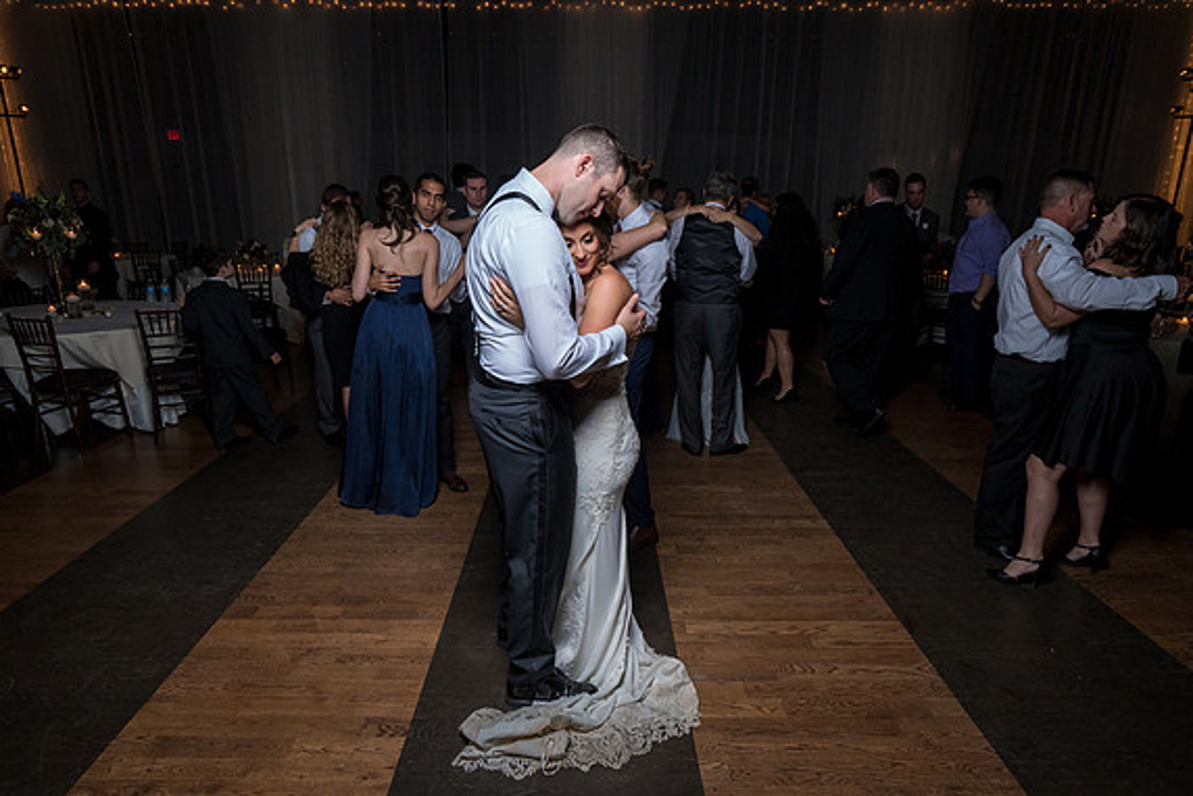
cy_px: 431
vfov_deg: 55.1
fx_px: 763
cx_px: 588
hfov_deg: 76.1
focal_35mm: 23
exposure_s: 1/200
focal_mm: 20
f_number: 5.6
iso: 2000
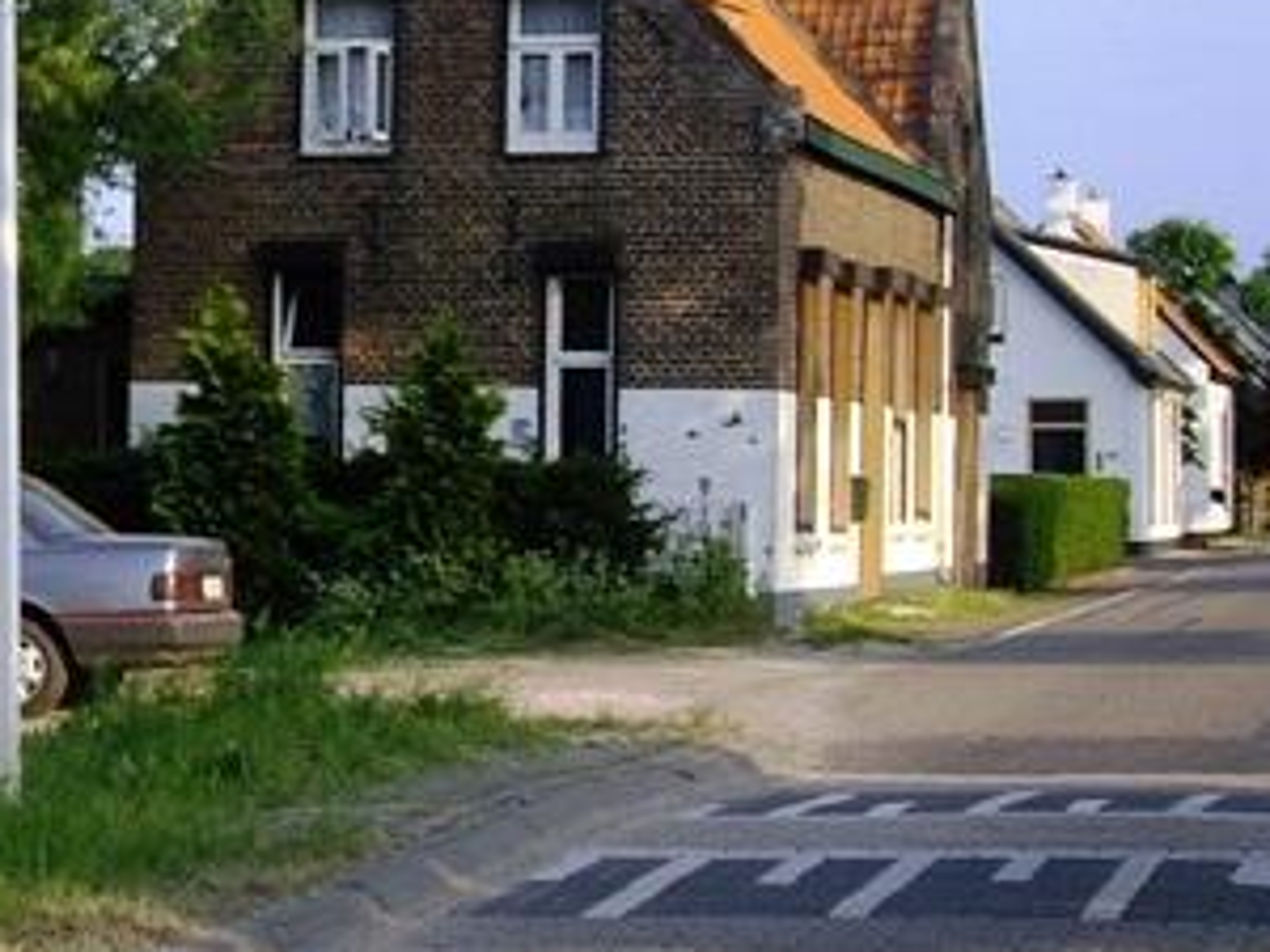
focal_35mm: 81
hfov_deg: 24.1
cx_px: 593
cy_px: 17
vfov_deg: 17.8
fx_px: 2972
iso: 64
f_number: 8
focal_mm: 7.9
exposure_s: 1/60
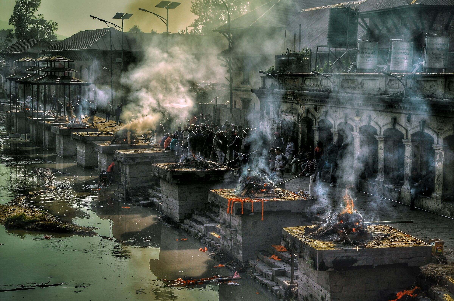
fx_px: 1285
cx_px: 227
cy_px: 150
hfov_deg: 20.0
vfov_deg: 13.4
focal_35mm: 102
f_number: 16
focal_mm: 68
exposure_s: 1/250
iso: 250
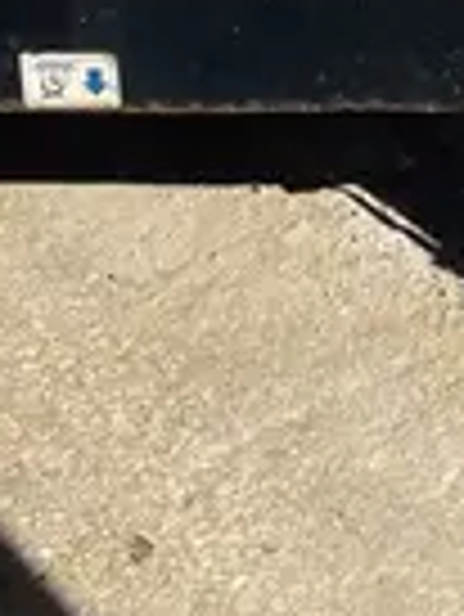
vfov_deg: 11.6
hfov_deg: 10.7
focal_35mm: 139
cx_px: 329
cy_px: -861
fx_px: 2480
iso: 50
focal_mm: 4.2
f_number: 1.6
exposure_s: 1/7813
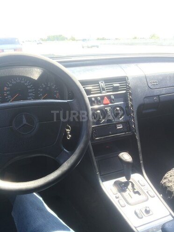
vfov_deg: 61.7
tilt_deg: -23.9
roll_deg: +2.7
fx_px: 194
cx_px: 87
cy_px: 116
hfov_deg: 48.2
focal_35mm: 29
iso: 50
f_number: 2.2
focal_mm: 4.15
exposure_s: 1/100
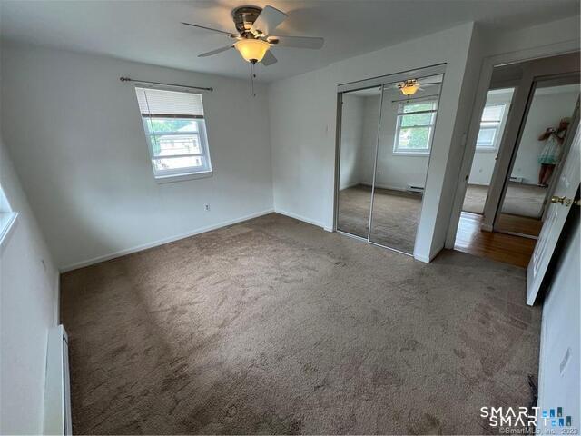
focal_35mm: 13
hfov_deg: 106.2
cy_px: 218
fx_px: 218
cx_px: 290
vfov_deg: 89.9
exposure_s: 1/120
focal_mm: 1.57
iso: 64
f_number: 1.8
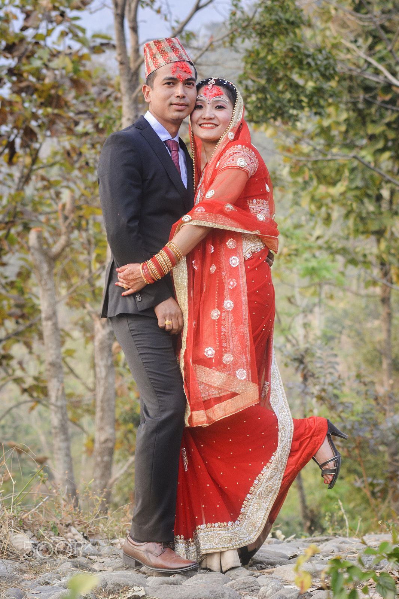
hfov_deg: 13.0
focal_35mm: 105
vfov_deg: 19.5
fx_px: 1746
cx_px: 200
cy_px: 300
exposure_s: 1/200
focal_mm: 70
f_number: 5
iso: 500
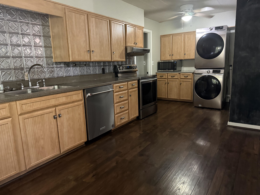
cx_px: 130
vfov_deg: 56.8
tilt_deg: -9.6
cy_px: 98
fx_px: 180
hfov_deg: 71.6
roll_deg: +1.8
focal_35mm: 24
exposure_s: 1/30
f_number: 1.78
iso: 800
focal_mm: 6.76
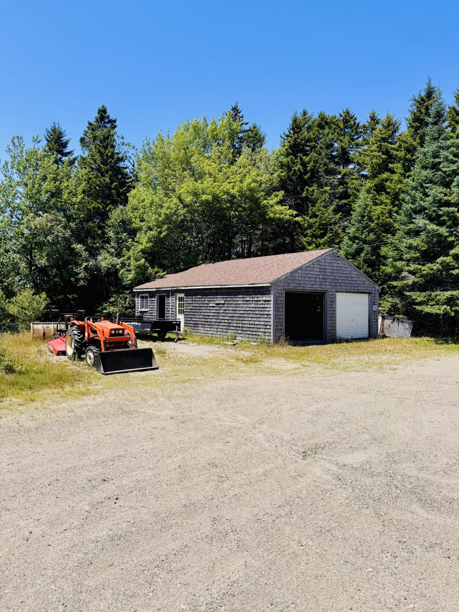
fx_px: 424
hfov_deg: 56.8
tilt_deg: -0.4
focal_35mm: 24
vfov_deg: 71.6
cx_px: 230
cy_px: 306
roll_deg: +0.1
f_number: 1.78
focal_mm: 6.76
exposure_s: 1/4950
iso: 80
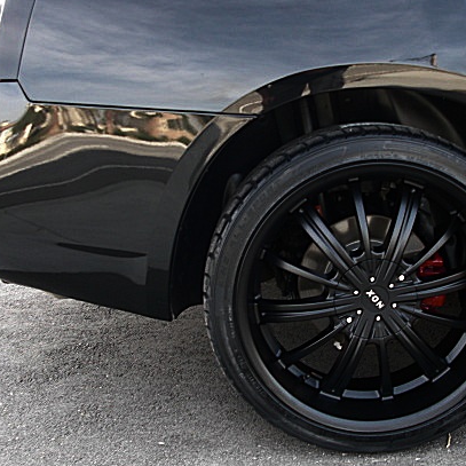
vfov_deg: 34.0
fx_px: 762
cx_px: 283
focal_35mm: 50
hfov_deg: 33.9
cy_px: 211
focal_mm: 6.3
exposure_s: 1/100
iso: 100
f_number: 2.8
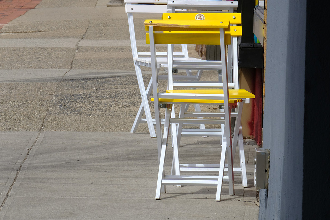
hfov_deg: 6.0
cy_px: 97
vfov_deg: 4.0
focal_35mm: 342
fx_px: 3134
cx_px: 153
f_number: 22
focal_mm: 200
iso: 200
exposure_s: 1/42
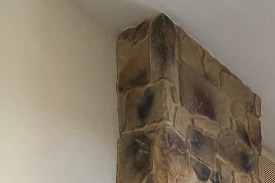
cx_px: 195
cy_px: 343
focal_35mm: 56
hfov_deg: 35.1
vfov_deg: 18.2
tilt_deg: +5.1
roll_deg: +1.9
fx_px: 428
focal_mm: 2.22
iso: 320
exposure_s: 1/120
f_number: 2.2
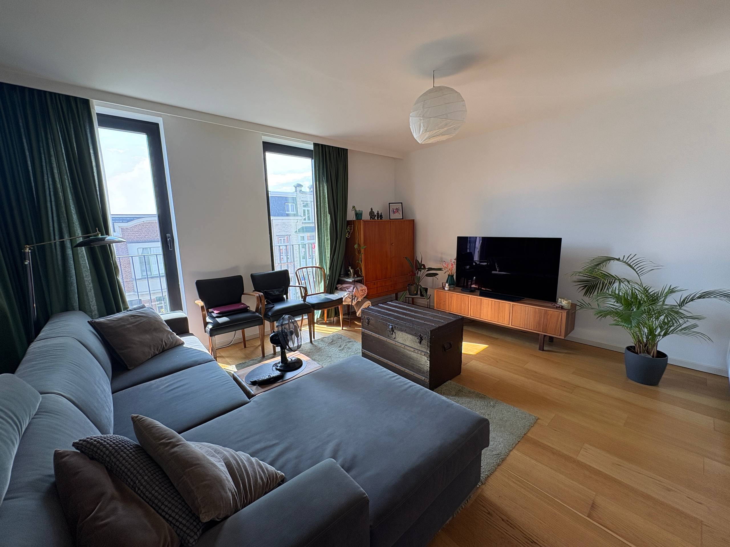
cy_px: 274
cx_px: 365
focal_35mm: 14
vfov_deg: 85.7
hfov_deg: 102.1
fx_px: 295
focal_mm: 2.22
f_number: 2.2
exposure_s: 1/120
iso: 80
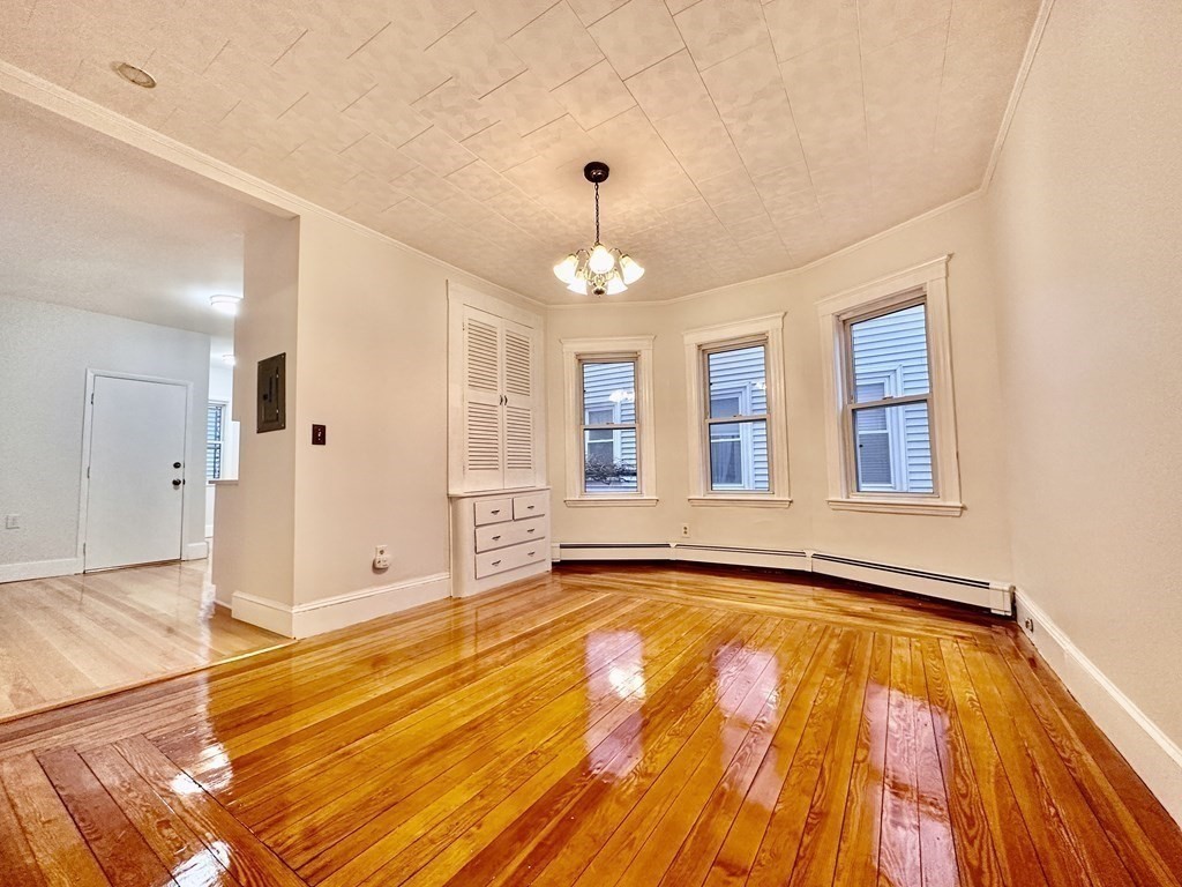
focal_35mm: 14
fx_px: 478
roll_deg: +1.2
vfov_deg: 85.7
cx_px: 591
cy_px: 444
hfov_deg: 102.1
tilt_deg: +3.2
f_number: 2.2
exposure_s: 1/120
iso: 200
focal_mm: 2.22
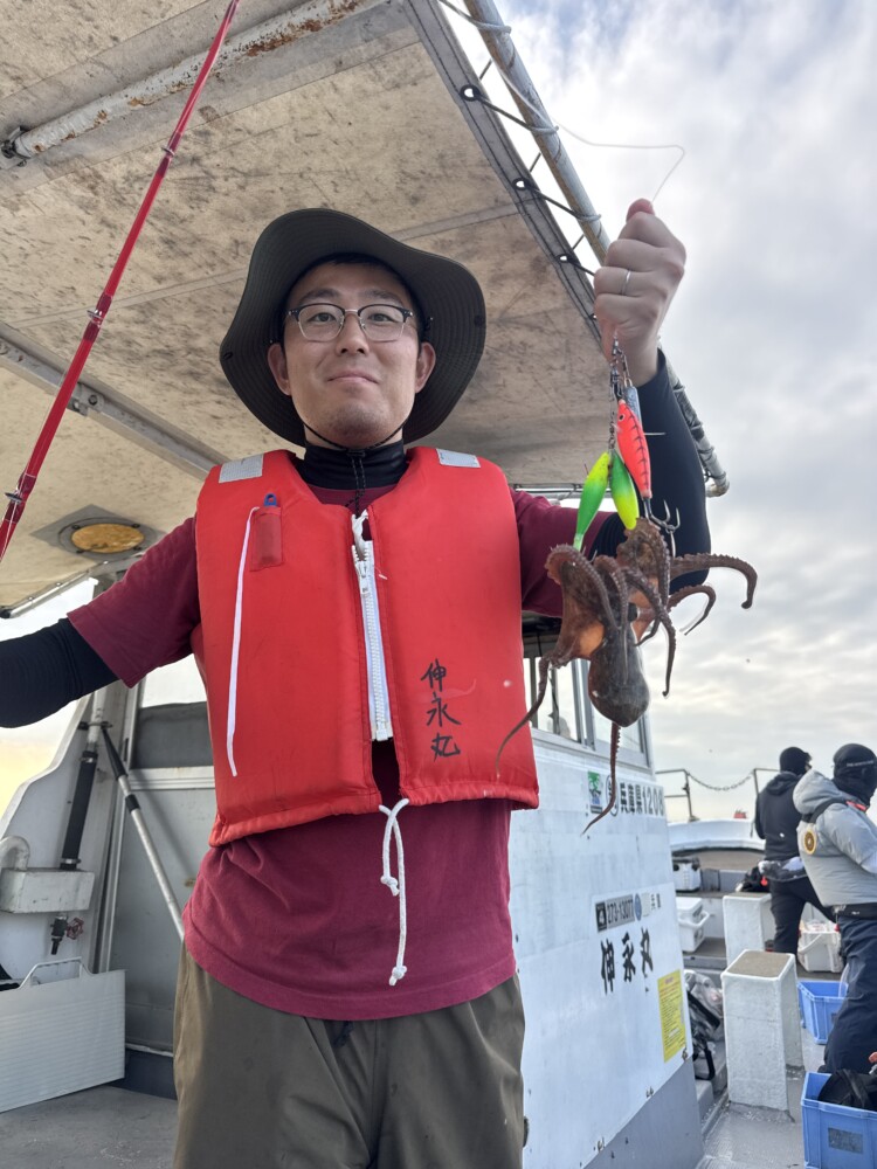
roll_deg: +0.4
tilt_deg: +19.8
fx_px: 811
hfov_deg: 56.8
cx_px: 438
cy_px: 584
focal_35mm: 24
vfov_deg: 71.6
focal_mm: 6.76
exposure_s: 1/700
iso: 80
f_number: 1.78
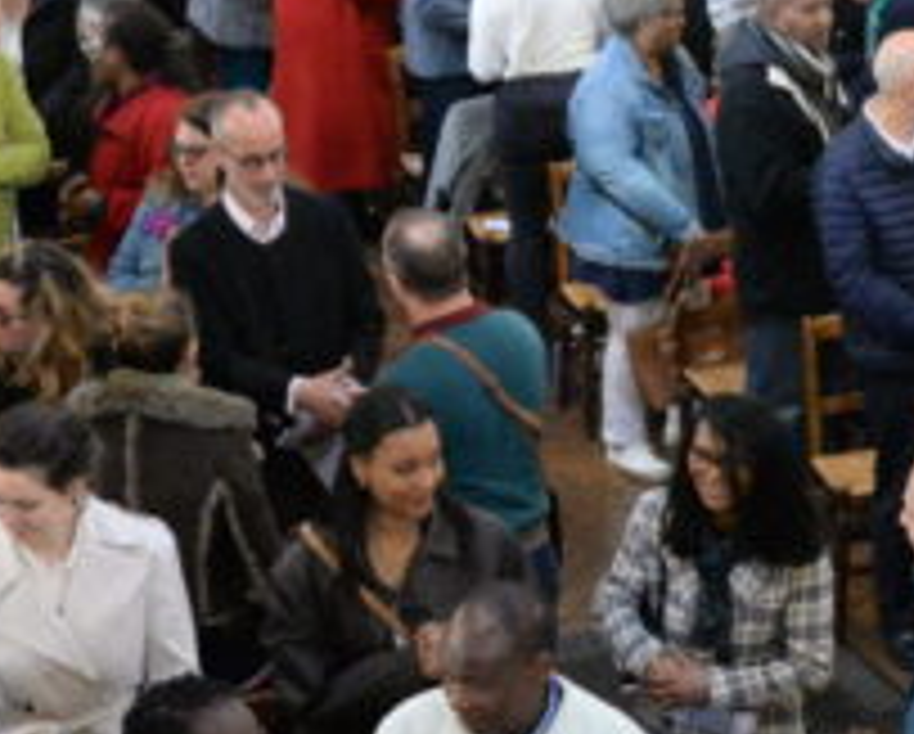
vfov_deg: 12.2
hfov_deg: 14.9
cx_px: 855
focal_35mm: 127
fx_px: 3440
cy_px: 239
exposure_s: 1/160
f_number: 3
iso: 6400
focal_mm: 32
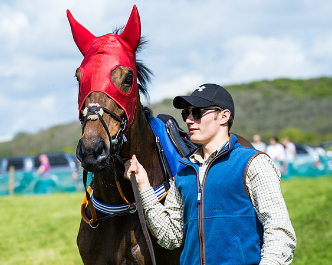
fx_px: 1638
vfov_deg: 9.3
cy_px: 134
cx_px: 120
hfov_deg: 11.6
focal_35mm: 167
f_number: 5.6
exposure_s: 1/320
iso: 50
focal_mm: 135
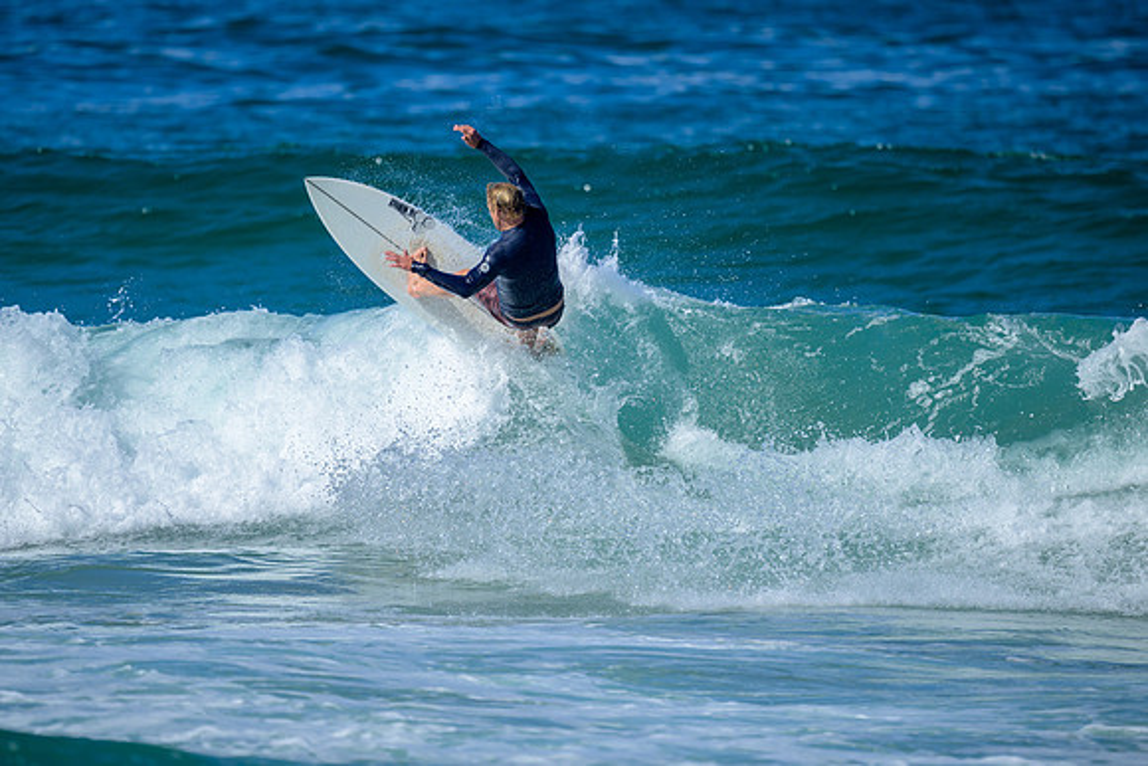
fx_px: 25516
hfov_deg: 2.6
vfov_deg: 1.7
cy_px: 383
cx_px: 574
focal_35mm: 800
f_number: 6.3
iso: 280
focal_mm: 800
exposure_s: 1/2500
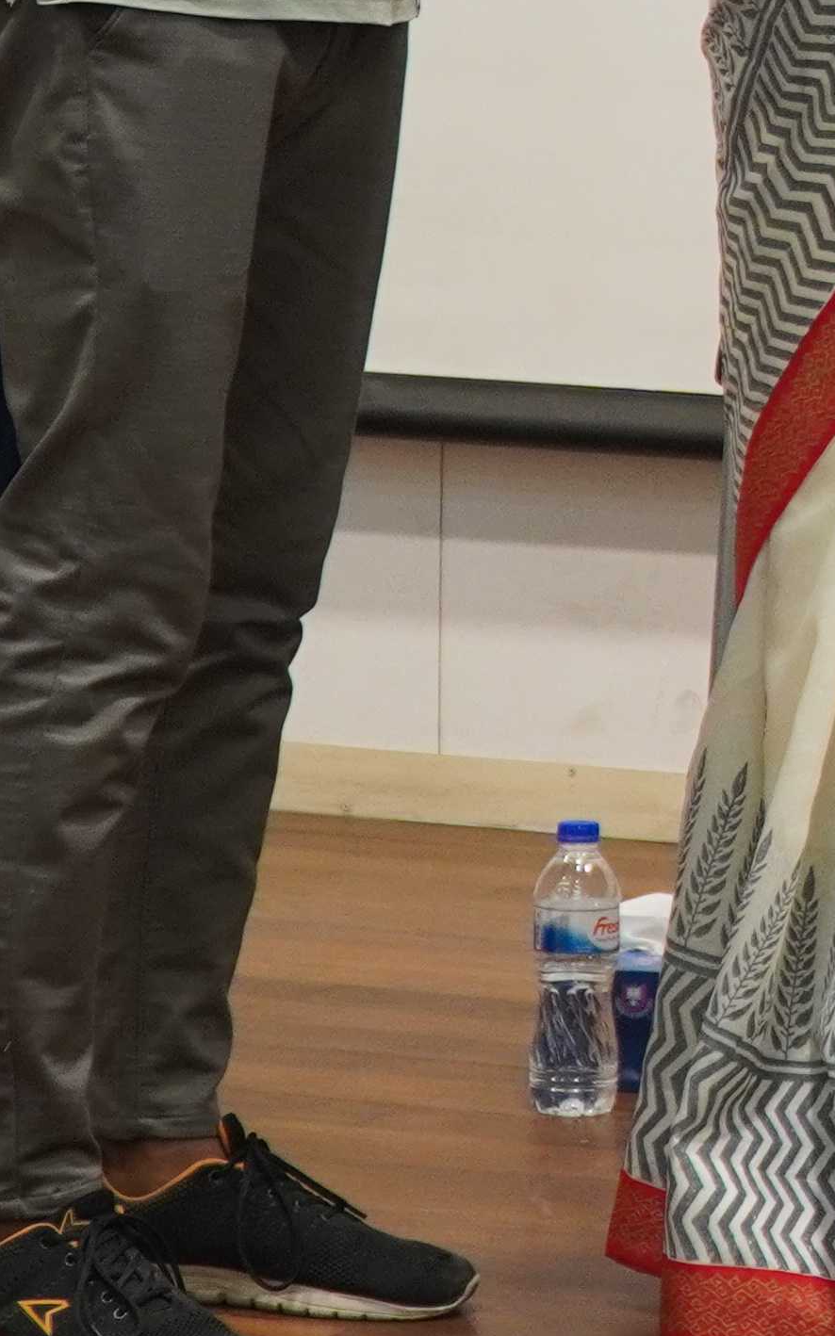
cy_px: -319
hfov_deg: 6.0
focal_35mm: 207
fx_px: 7538
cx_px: 2132
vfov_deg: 10.0
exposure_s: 1/50
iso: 640
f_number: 4
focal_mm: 32
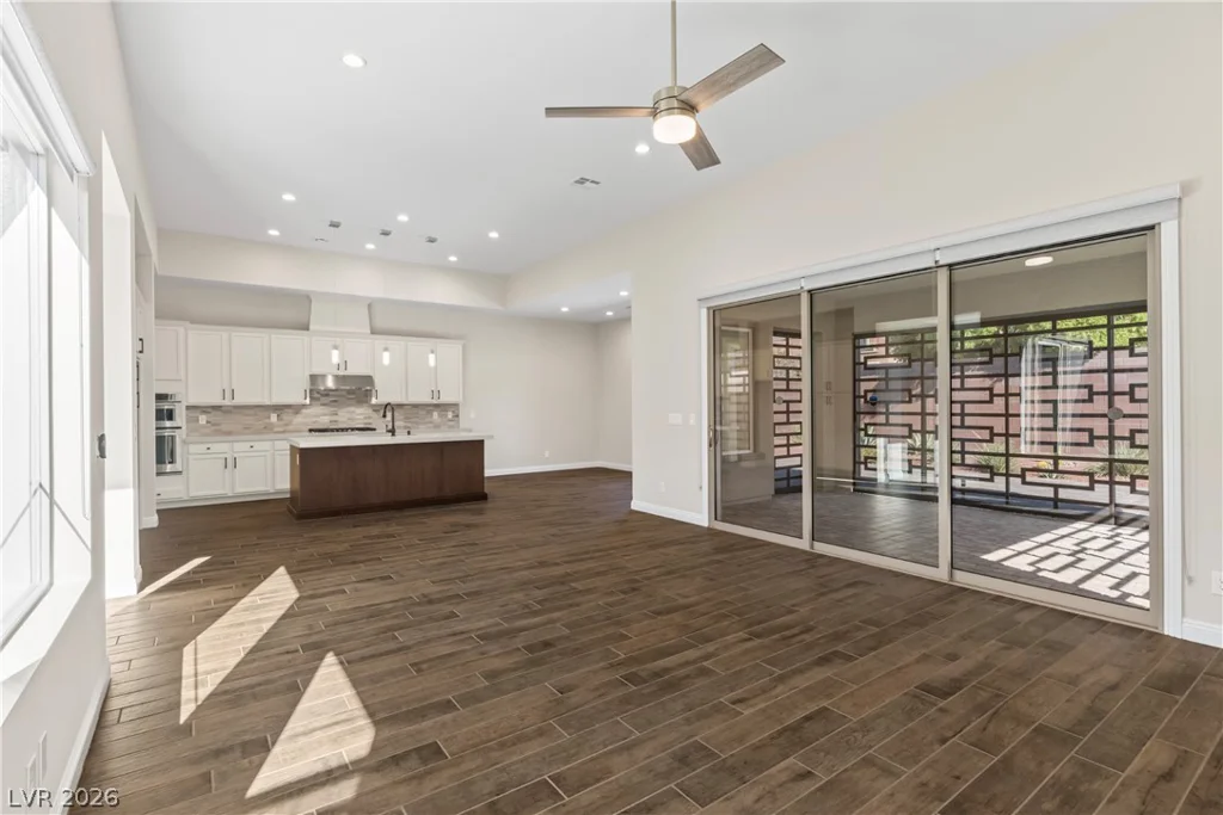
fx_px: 578
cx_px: 612
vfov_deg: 70.5
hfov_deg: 93.3
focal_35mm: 17
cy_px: 408
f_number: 8
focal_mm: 17
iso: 400
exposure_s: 1/1.67
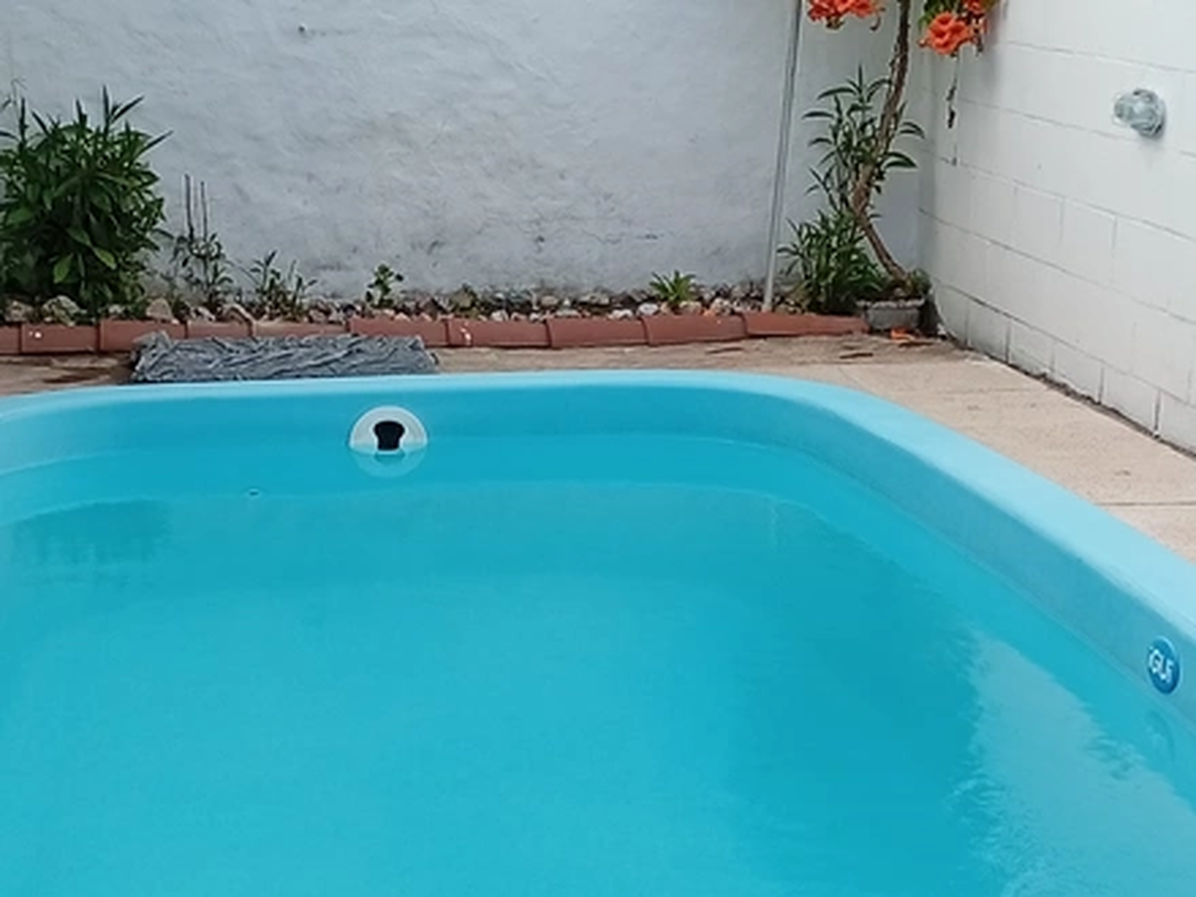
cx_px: 598
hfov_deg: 34.9
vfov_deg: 26.6
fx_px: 1900
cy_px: 448
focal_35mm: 55
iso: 52
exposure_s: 1/326
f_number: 1.8
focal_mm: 3.84
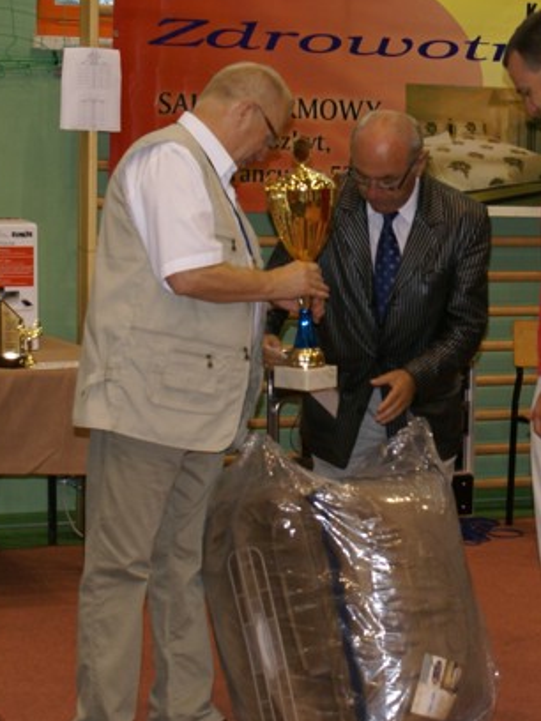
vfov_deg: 19.8
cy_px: 376
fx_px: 2063
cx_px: 483
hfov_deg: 14.8
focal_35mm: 99
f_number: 5.6
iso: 400
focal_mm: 40
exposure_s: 1/60
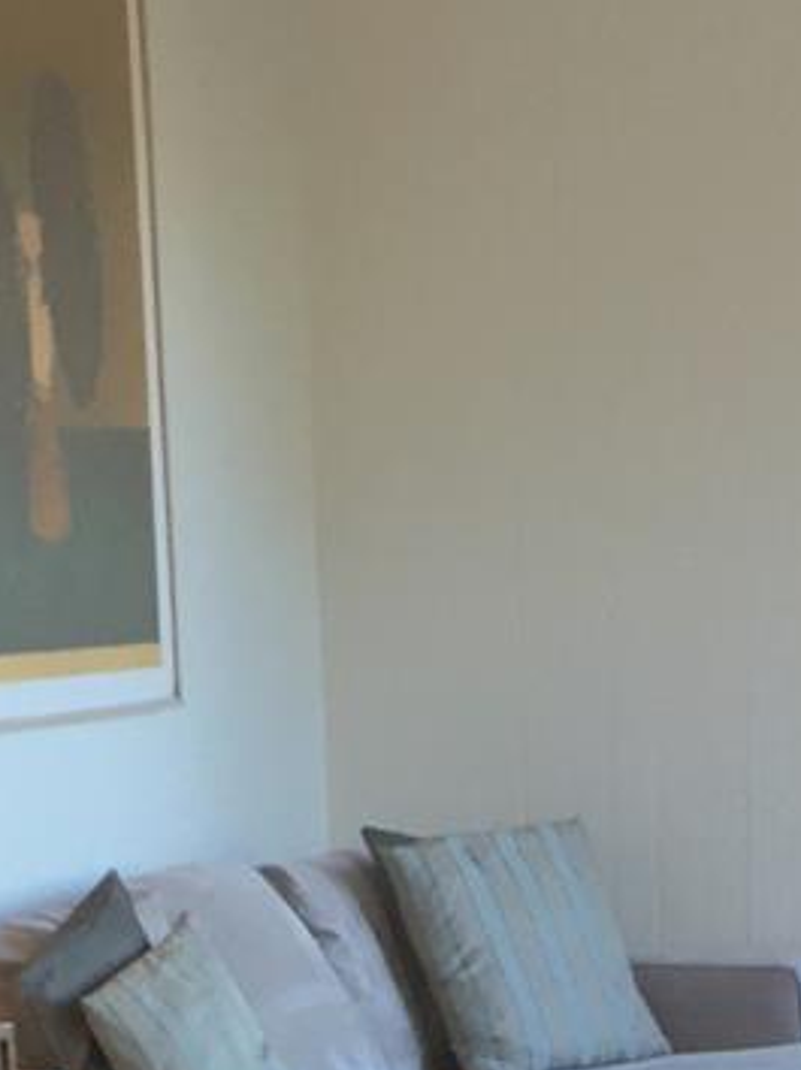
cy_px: 1678
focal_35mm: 123
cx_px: 512
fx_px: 3799
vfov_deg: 14.7
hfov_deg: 12.0
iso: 32
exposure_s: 1/40
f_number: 2.2
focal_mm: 4.15
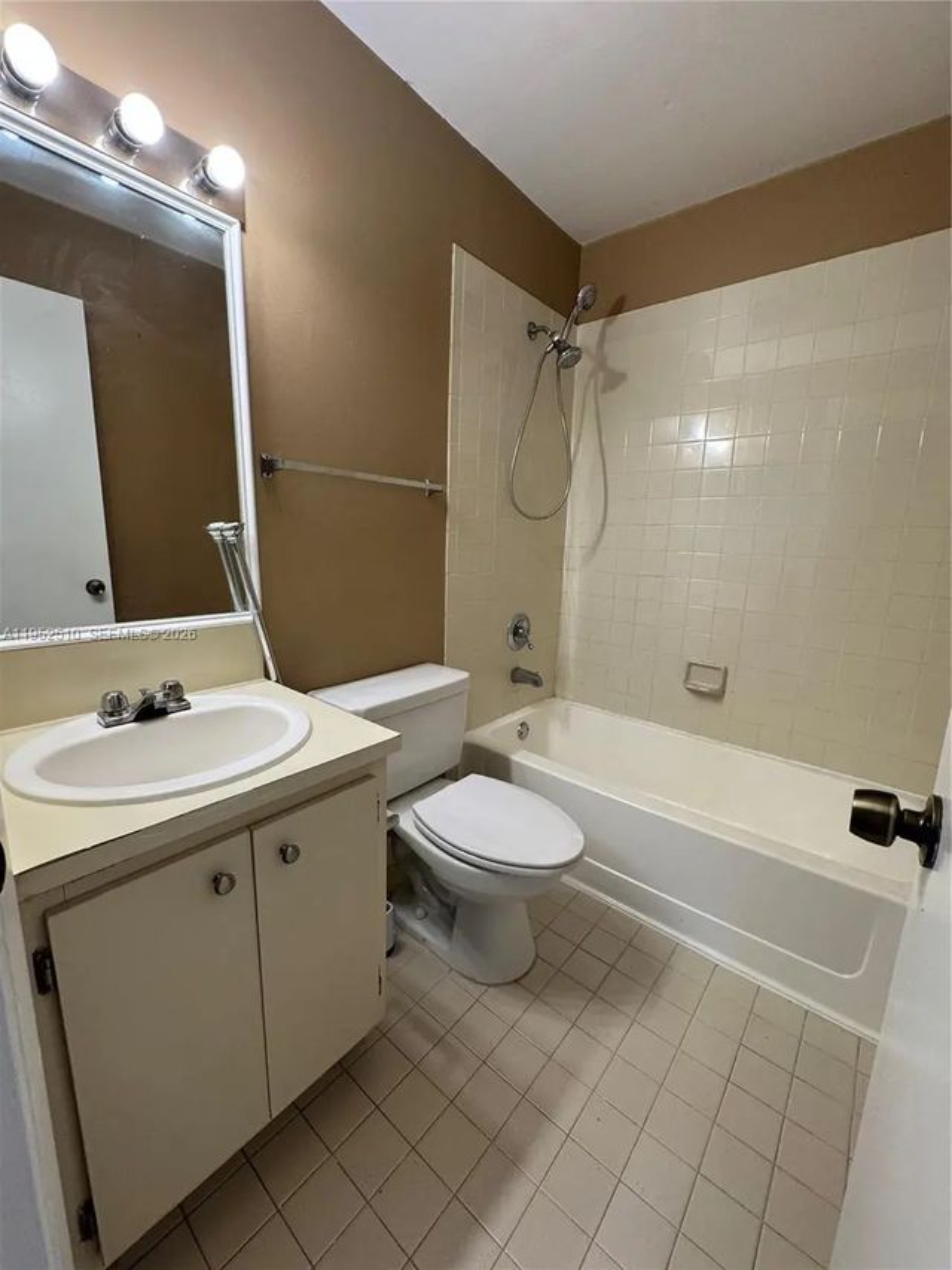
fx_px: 513
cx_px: 476
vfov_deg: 102.1
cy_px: 635
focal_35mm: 14
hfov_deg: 85.7
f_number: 2.2
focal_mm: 2.22
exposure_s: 1/120
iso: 160
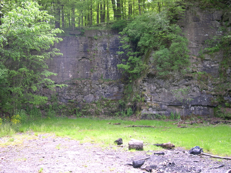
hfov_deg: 49.0
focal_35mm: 38
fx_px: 254
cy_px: 86
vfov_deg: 37.7
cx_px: 116
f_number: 2.8
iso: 100
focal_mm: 8
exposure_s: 1/79.2
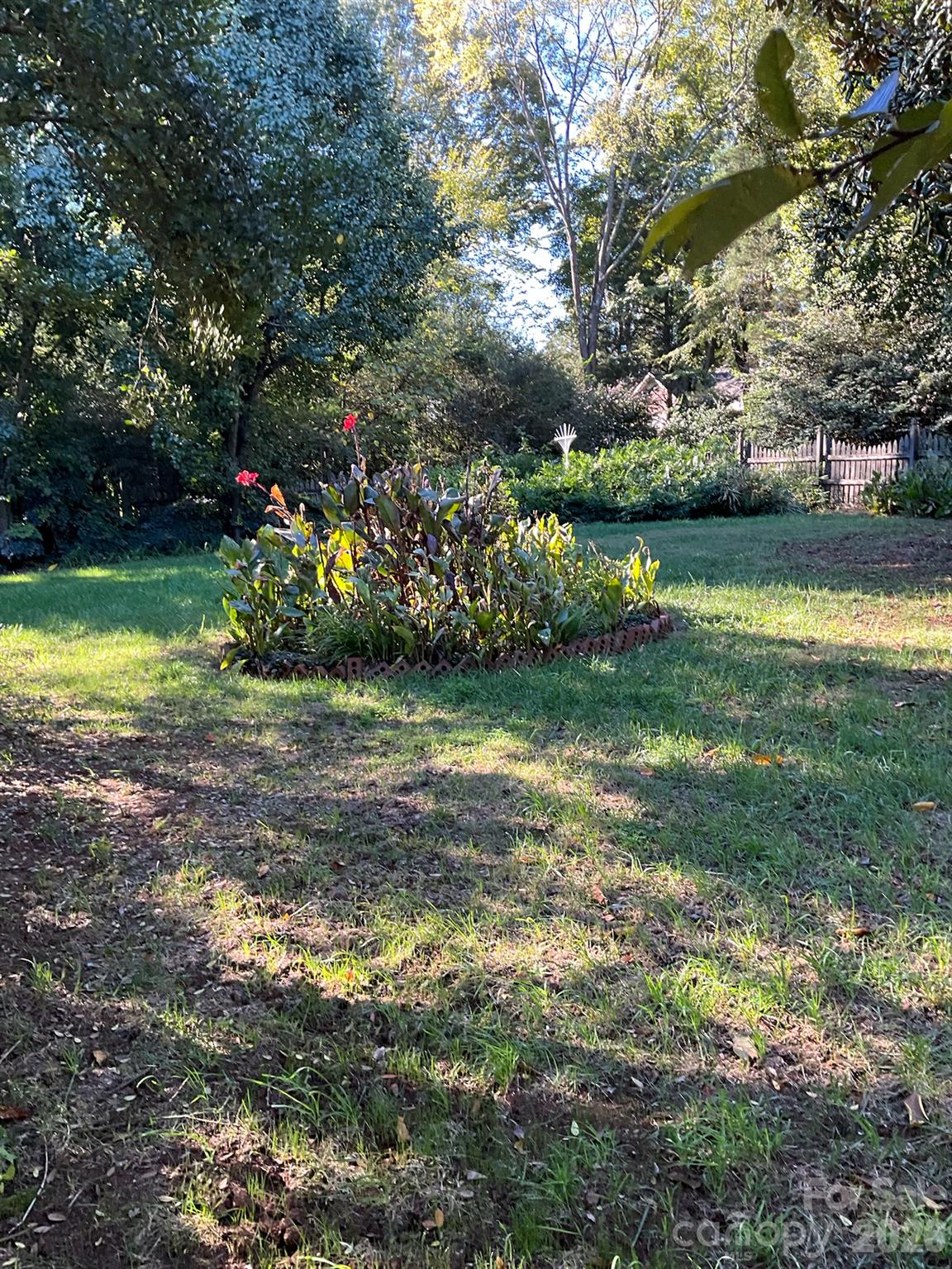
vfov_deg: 61.7
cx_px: 476
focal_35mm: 29
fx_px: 1063
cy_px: 634
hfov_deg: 48.2
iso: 50
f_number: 1.8
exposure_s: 1/122
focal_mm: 3
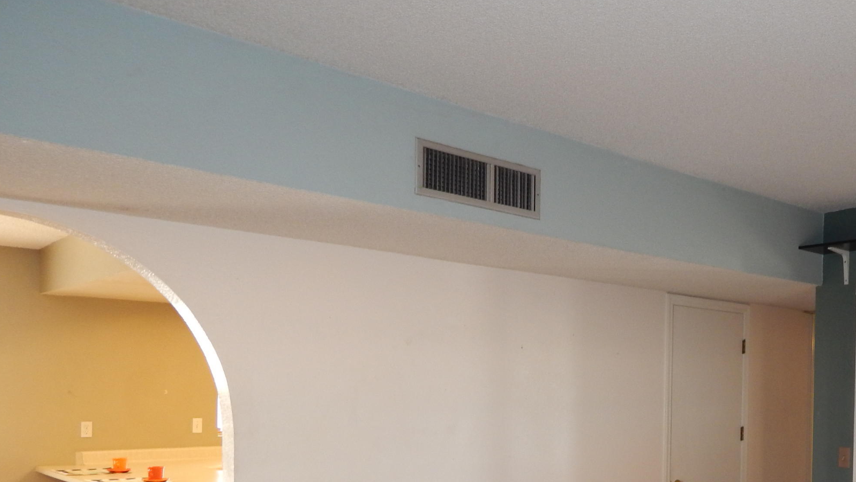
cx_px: 644
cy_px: 419
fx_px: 863
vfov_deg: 30.1
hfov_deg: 50.6
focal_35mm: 38
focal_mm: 4
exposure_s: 1/30
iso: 180
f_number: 3
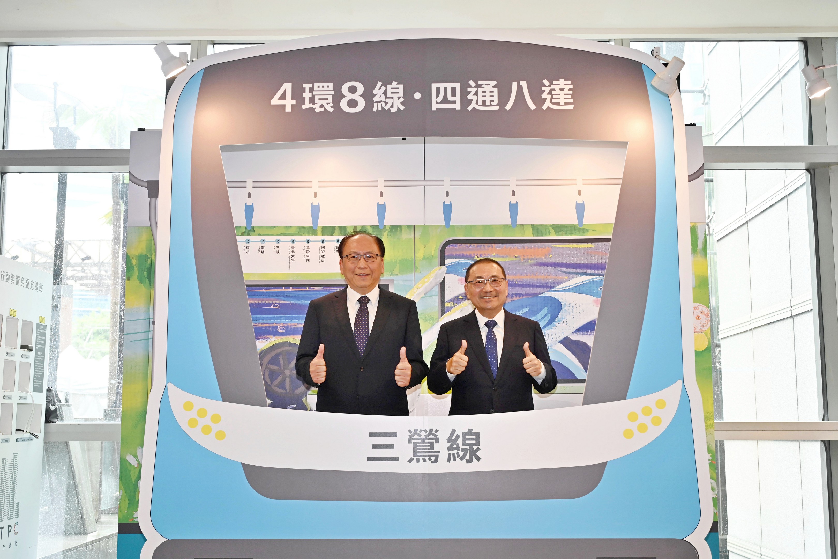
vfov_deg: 30.5
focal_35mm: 44
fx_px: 1024
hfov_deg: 44.5
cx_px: 419
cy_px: 280
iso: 400
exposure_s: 1/125
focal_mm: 44
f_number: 4
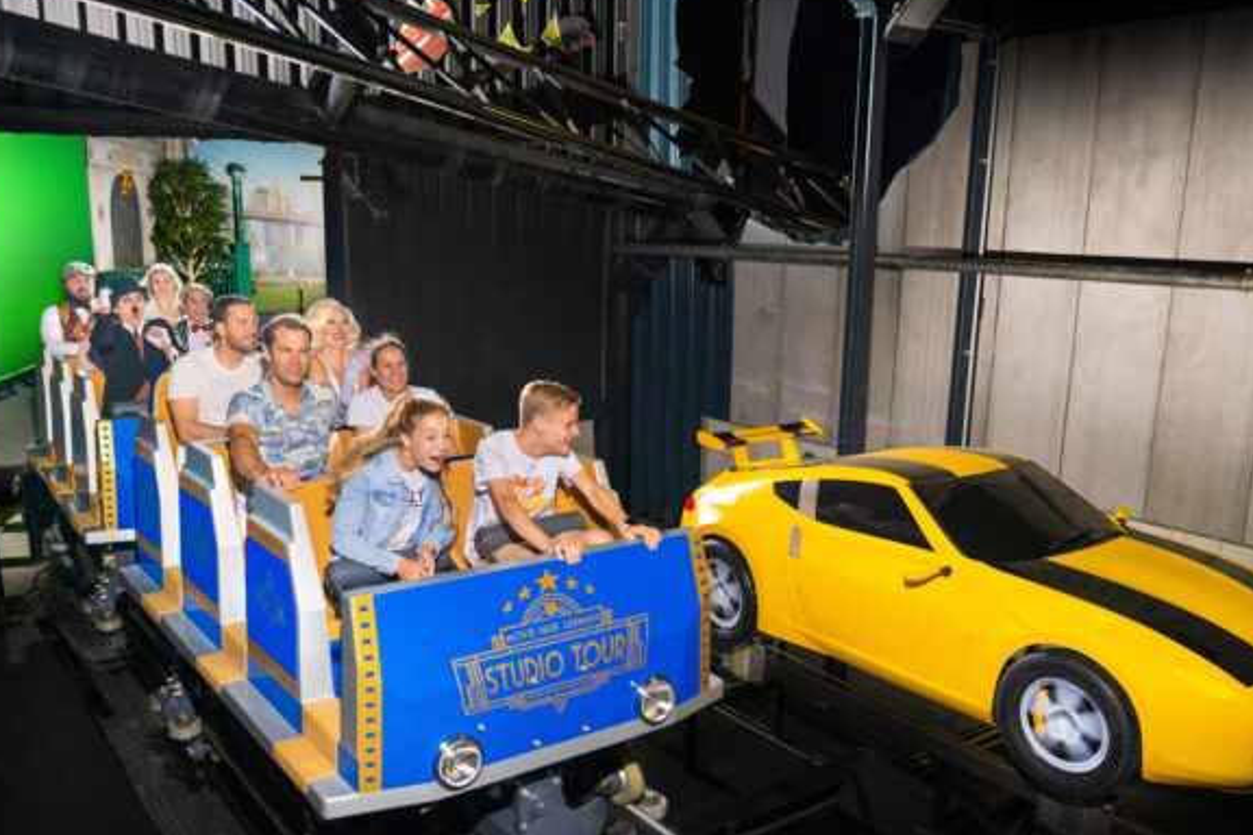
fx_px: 1114
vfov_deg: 41.1
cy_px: 454
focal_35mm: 32
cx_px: 596
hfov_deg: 58.7
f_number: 2
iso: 2500
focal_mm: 24
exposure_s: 1/800
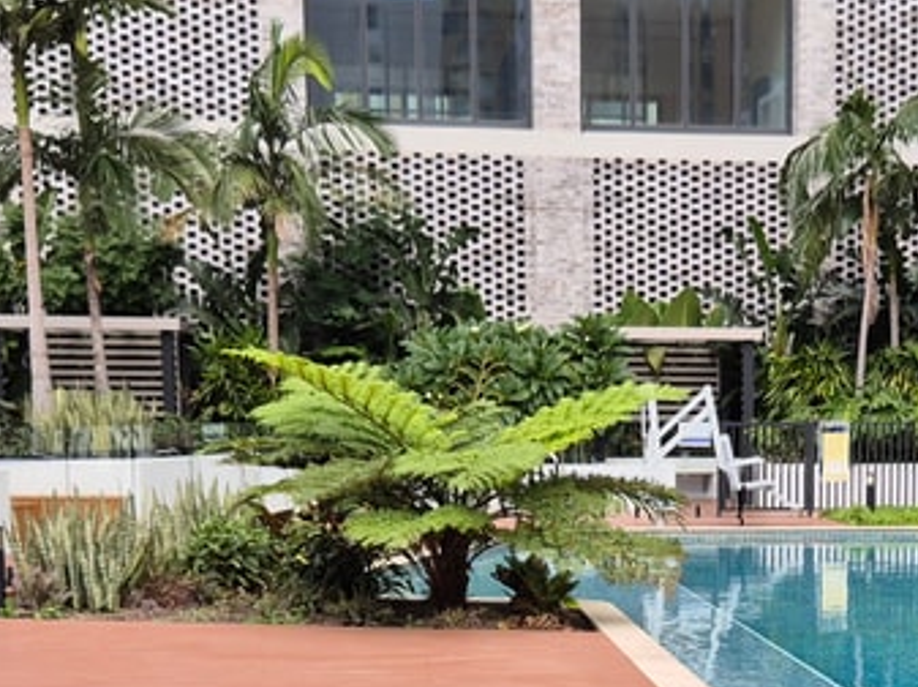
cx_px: 785
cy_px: 744
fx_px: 2172
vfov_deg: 17.4
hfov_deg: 23.4
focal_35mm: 82
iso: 25
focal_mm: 5.4
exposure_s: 1/449
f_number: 1.8
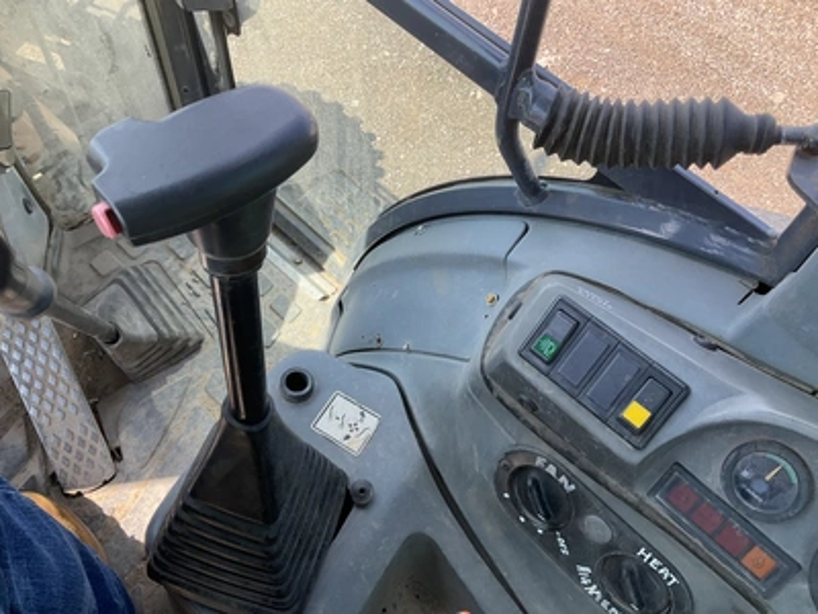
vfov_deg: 48.2
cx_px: 409
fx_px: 685
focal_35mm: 29
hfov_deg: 61.7
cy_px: 307
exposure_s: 1/232
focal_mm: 3
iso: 20
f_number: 1.8
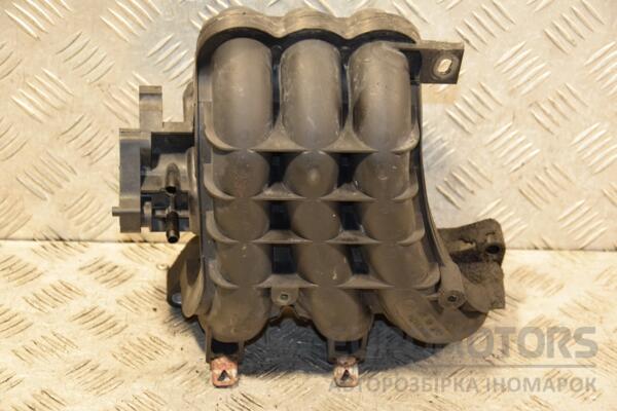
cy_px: 206
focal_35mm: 93
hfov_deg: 21.9
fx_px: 1594
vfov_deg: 14.7
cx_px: 308
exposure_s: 1/80
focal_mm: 62
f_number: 5.3
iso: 800
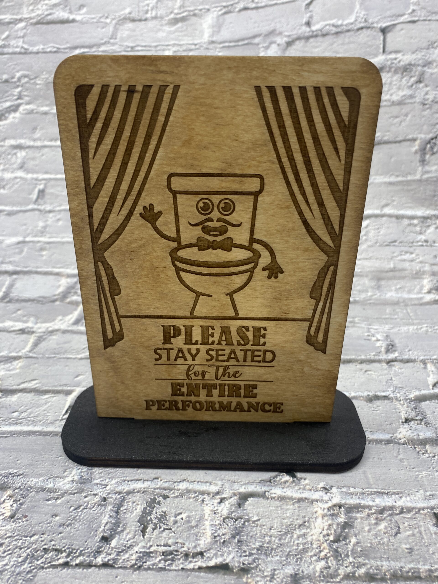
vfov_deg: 67.3
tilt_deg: -25.1
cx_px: 219
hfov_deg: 53.1
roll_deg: +0.9
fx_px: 439
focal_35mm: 26
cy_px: 292
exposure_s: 1/120
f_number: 1.8
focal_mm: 4.25
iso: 50
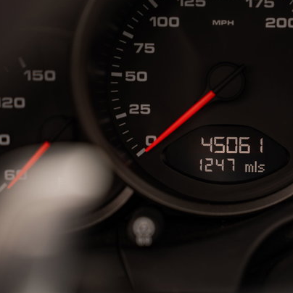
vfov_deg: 15.4
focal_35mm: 113
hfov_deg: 15.3
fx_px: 1082
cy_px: 136
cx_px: 251
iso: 100
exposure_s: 1/100
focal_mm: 70
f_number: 2.8
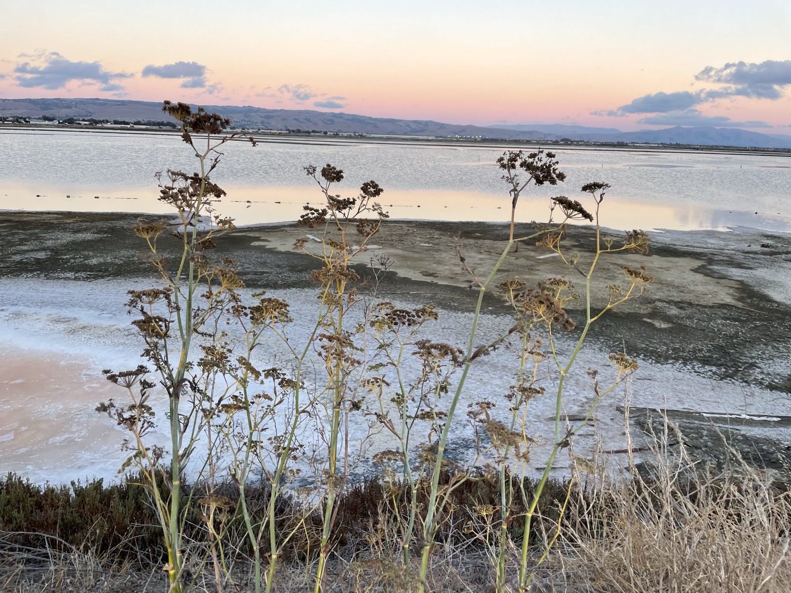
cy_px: 296
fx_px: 594
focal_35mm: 26
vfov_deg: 53.1
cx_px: 396
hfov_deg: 67.3
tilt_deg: -15.1
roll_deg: -0.3
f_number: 1.6
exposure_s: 1/121
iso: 40
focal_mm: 4.2
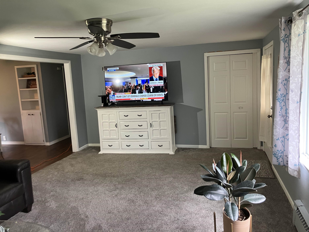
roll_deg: +3.5
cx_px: 154
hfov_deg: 63.4
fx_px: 250
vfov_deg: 49.7
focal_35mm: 28
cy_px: 116
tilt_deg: -5.8
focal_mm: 3.99
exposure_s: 1/60
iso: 125
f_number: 1.8
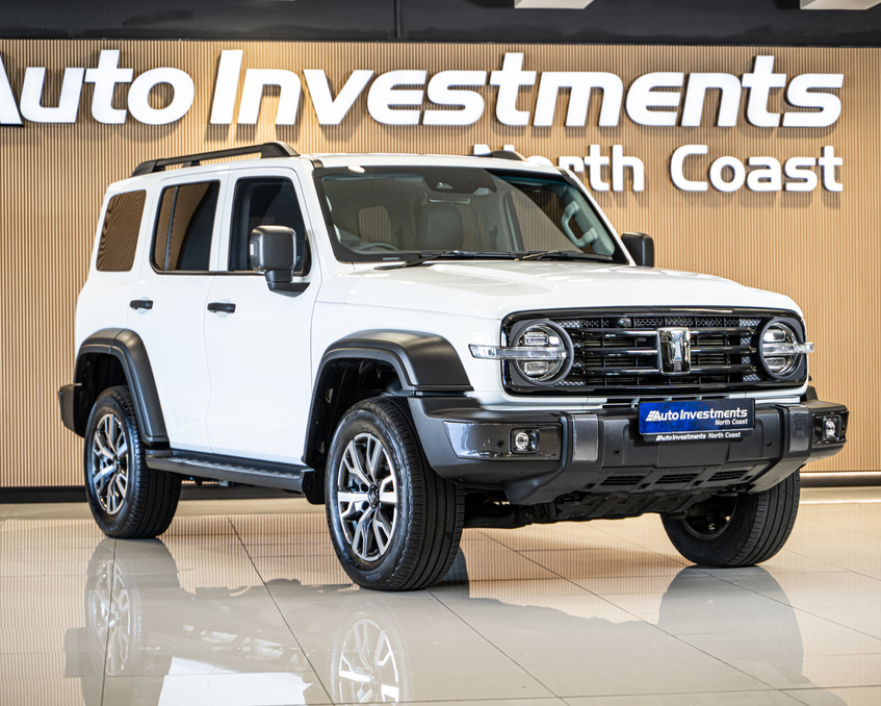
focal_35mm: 85
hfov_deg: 22.5
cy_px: 353
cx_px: 464
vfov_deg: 18.1
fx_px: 2217
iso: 500
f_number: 2.8
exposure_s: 1/160
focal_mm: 75
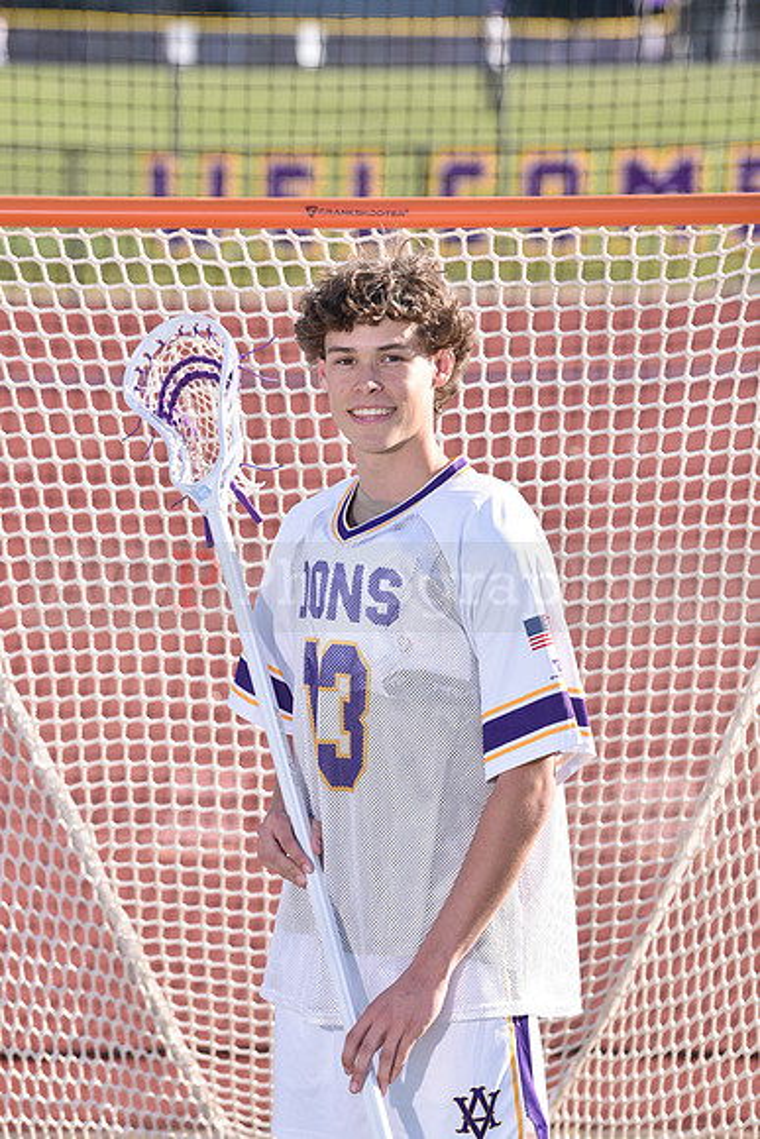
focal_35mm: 165
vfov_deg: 12.4
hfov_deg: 8.3
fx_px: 5221
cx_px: 380
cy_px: 570
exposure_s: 1/250
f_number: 5.6
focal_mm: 165
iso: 125
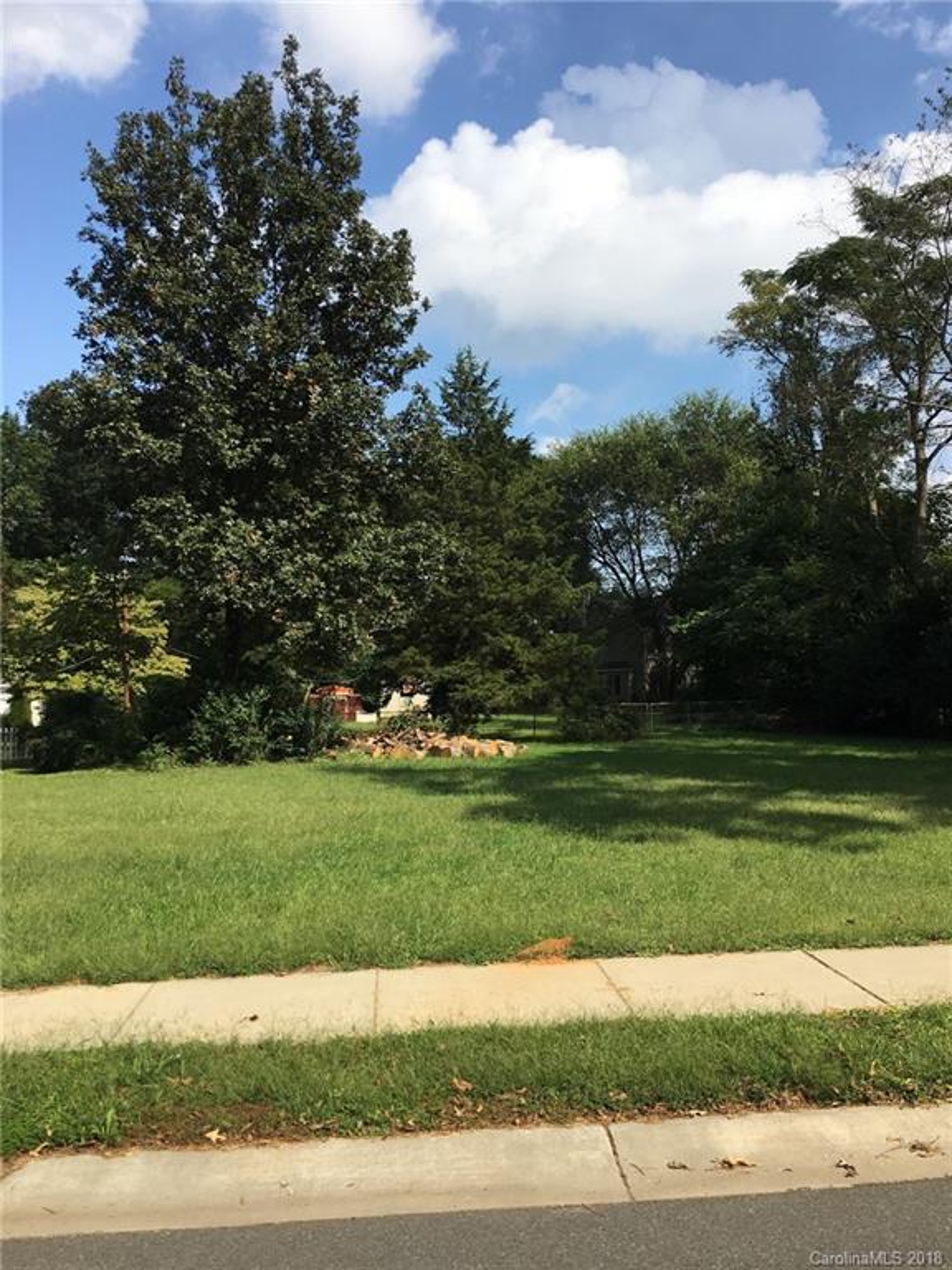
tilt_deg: +3.5
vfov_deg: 61.7
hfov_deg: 48.2
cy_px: 635
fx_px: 1063
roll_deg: -0.5
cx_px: 476
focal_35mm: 29
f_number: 2.2
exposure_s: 1/1637
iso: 25
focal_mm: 4.15
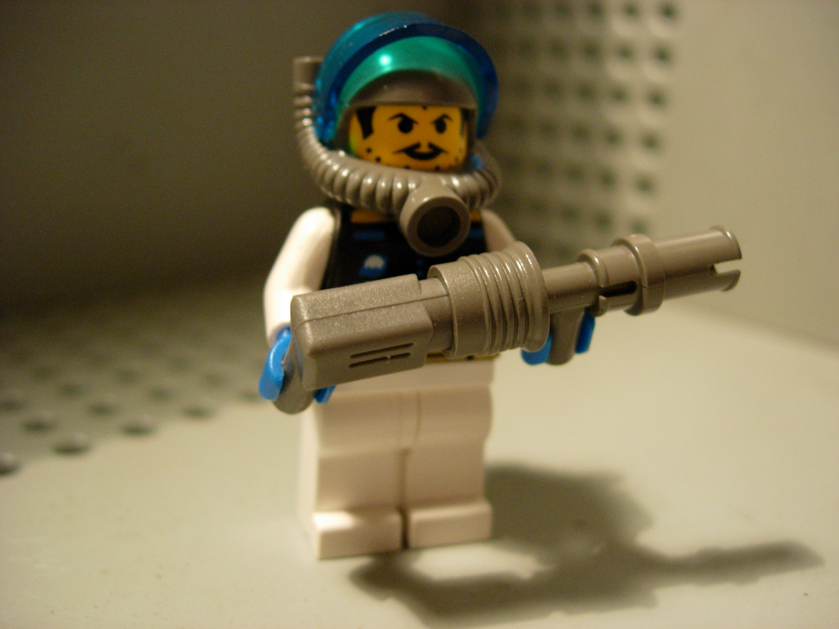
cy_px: 314
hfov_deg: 49.0
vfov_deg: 37.7
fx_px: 921
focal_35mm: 38
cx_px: 420
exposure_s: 1/22.6
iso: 200
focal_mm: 7.8
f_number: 2.8
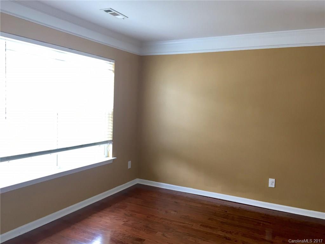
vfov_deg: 48.2
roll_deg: -2.6
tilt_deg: -3.8
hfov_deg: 61.7
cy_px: 122
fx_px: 272
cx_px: 162
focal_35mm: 29
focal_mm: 4.15
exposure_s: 1/30
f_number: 2.2
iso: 50
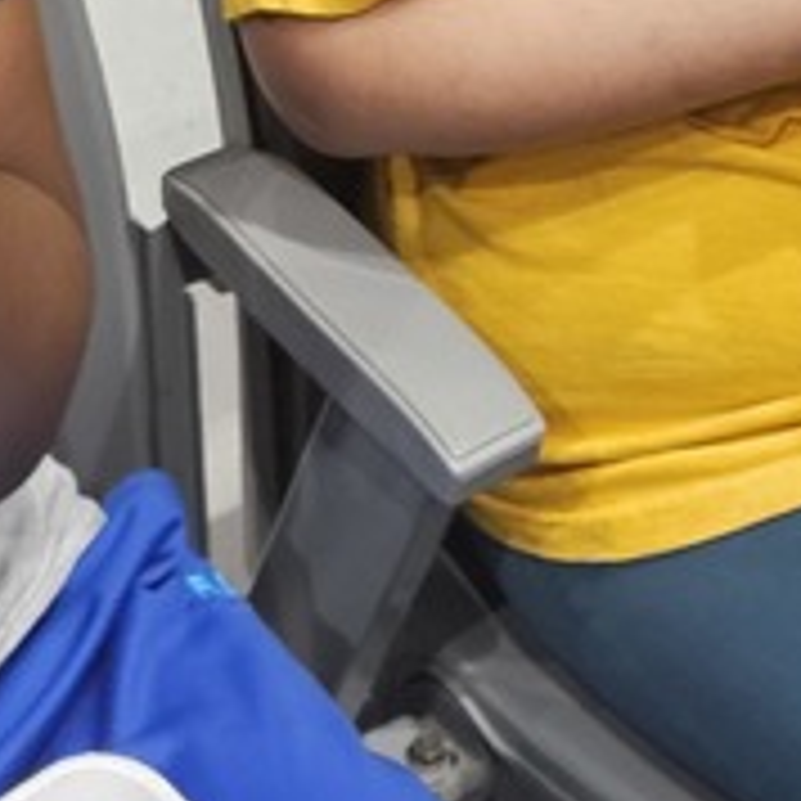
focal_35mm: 117
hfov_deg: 14.9
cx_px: 328
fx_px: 3063
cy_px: -756
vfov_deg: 13.1
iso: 640
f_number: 1.8
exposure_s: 1/24
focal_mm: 5.4
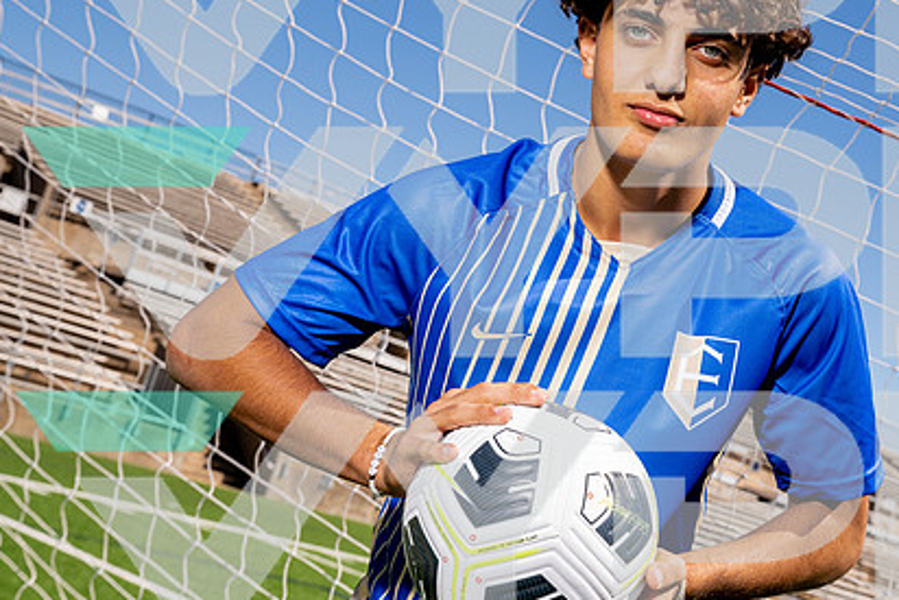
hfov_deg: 32.2
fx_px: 1549
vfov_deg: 21.9
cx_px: 578
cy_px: 243
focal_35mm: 62
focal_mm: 44
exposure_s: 1/250
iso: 100
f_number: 8
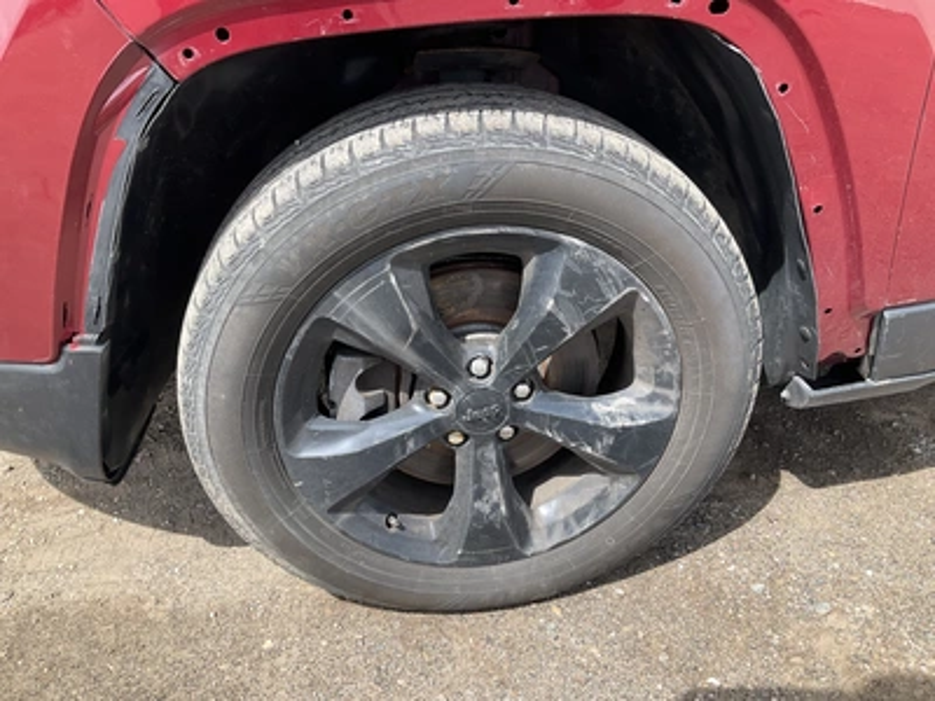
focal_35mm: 29
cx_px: 468
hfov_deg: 61.7
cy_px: 350
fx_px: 783
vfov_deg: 48.2
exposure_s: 1/534
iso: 25
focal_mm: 3
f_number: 1.8
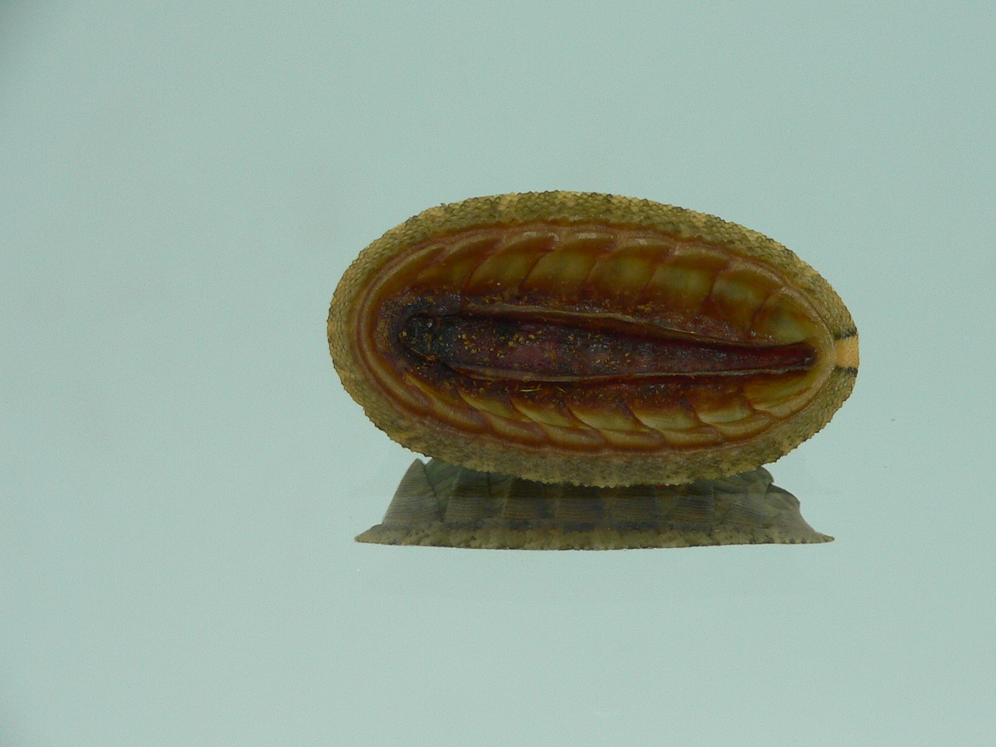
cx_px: 592
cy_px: 398
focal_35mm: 42
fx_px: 1208
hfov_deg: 44.6
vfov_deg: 34.3
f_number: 2.8
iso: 100
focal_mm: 4.6
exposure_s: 1/60
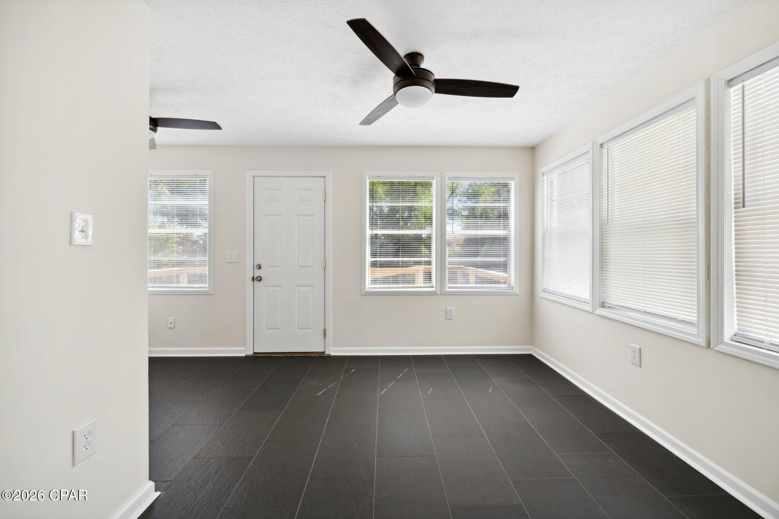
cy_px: 260
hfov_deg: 104.3
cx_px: 390
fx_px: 303
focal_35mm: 14
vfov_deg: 81.2
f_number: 11
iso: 200
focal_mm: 14
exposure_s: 1/30
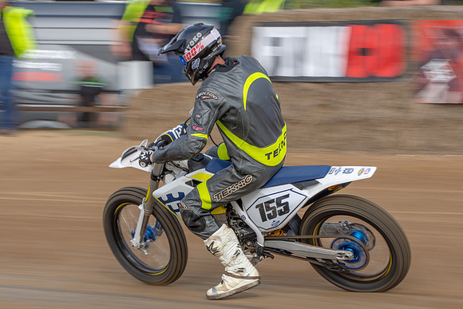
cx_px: 232
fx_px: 2425
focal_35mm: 189
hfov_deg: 10.9
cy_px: 154
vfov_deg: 7.3
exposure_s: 1/100
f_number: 11
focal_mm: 116
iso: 100
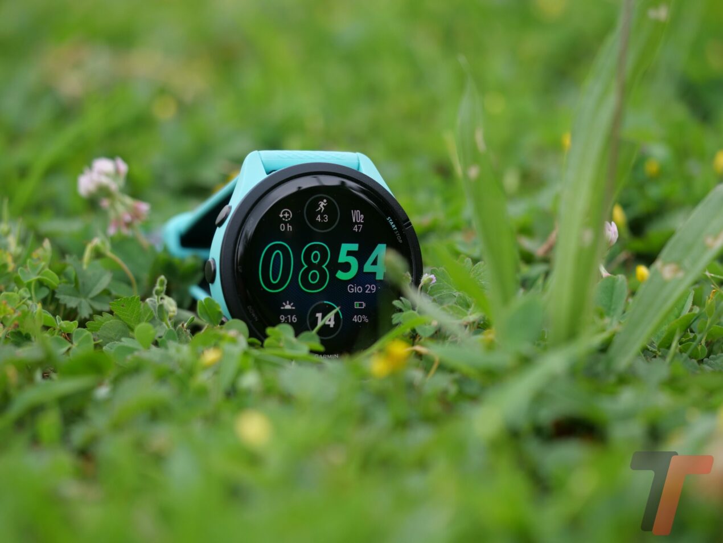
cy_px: 272
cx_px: 362
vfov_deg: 12.4
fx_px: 2507
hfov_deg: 16.4
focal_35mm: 120
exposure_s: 1/320
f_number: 2.8
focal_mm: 60
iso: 200
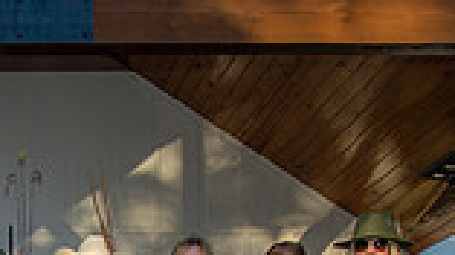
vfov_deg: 11.6
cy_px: 528
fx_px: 1109
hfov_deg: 21.6
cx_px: -79
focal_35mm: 92
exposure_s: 1/125
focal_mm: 22
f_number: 5.6
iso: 160
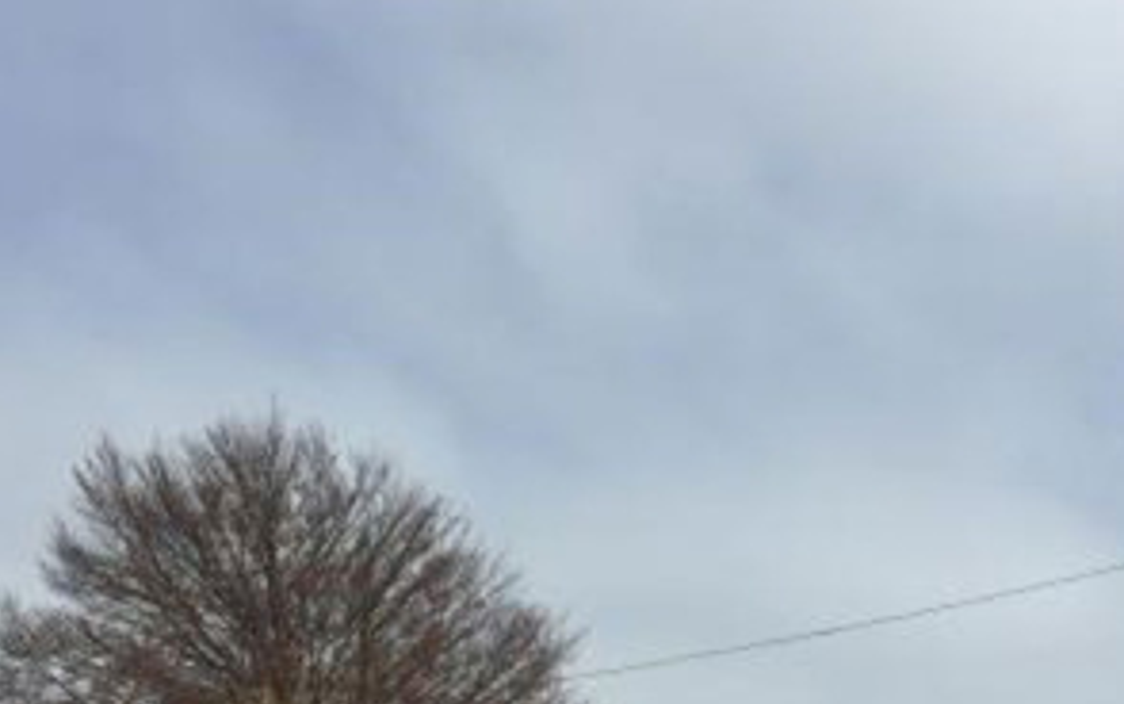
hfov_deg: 30.6
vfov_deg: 19.0
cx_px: 566
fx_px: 2053
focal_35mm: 67
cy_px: 670
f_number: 2.2
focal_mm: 4.15
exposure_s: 1/3049
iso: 32
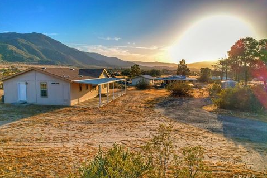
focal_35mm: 23
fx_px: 171
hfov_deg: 76.1
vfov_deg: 55.1
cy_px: 88
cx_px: 128
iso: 100
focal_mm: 8.38
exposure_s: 1/160
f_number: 2.8
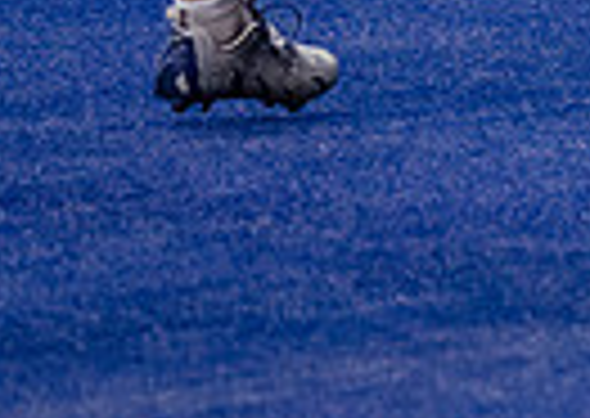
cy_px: -577
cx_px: 1334
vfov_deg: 1.8
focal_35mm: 812
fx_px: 13578
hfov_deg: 2.5
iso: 3200
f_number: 2.8
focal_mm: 125
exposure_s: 1/1250
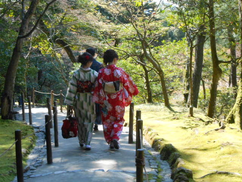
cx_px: 121
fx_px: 503
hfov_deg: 27.0
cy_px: 91
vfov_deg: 20.4
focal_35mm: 72
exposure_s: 1/250
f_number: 6
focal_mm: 12.8
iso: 400
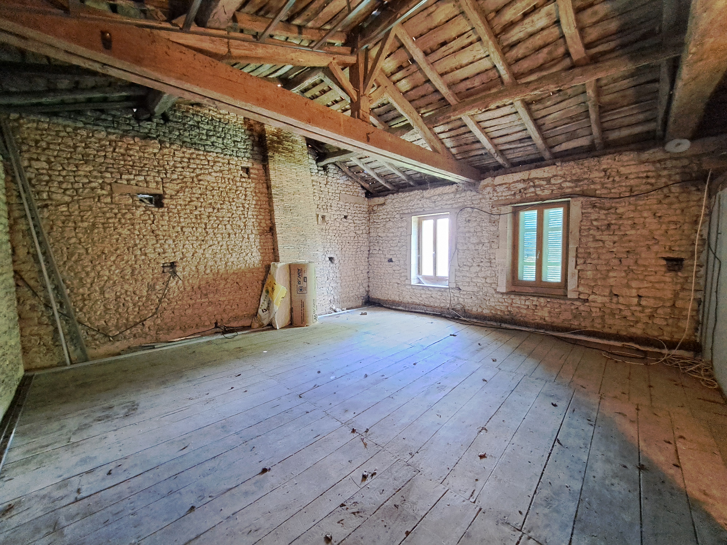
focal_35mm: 13
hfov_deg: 106.2
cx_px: 364
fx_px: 273
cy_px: 272
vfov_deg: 89.9
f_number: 2.2
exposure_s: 1/25
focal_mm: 1.74
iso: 400
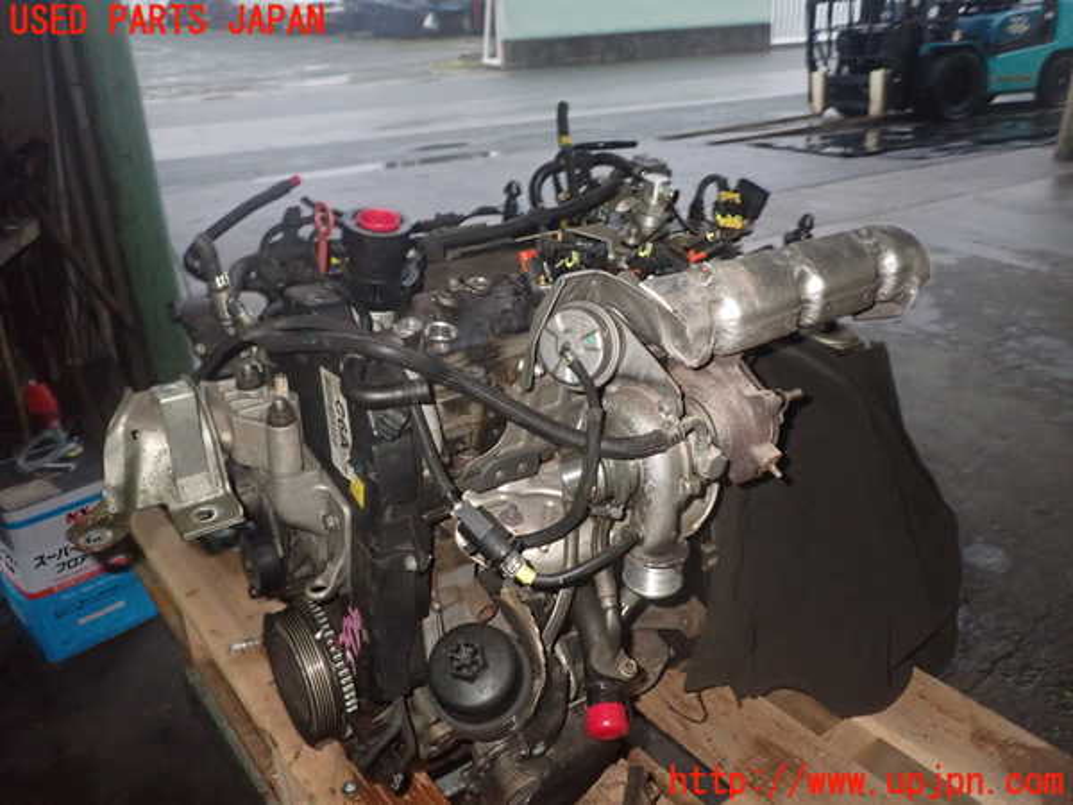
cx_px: 536
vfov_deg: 46.8
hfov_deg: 60.0
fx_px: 930
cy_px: 402
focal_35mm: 30
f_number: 6.3
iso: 800
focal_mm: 5.4
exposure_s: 1/30
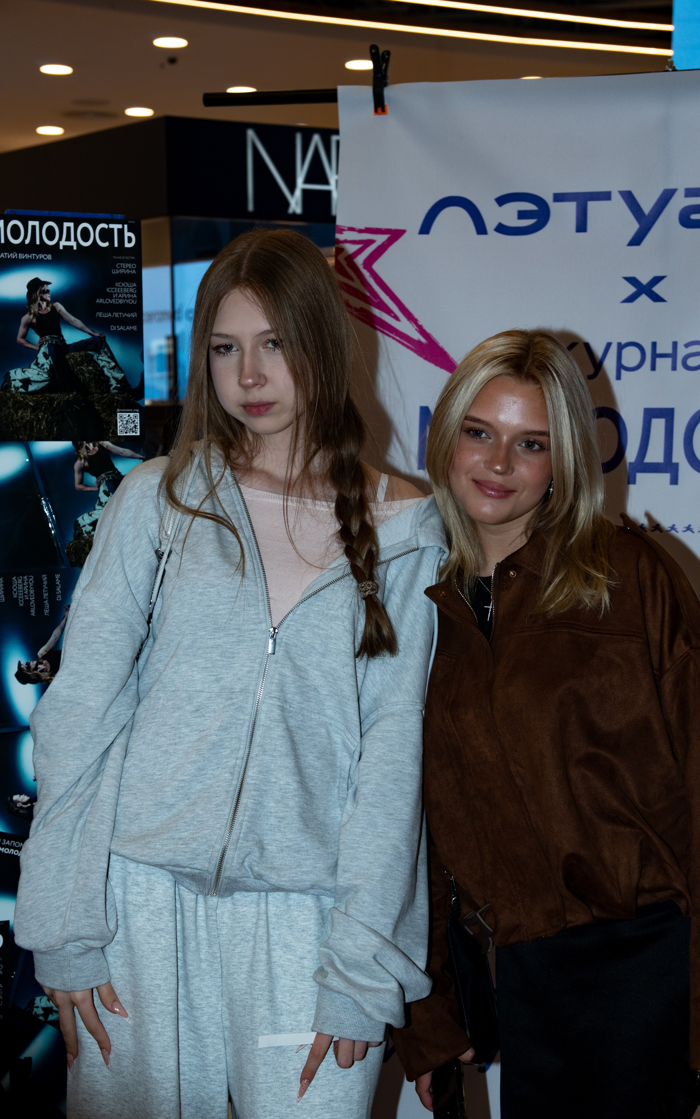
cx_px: 359
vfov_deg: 28.6
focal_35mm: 72
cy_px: 559
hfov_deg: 18.1
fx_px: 2198
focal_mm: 47
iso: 250
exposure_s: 1/160
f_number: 5.6
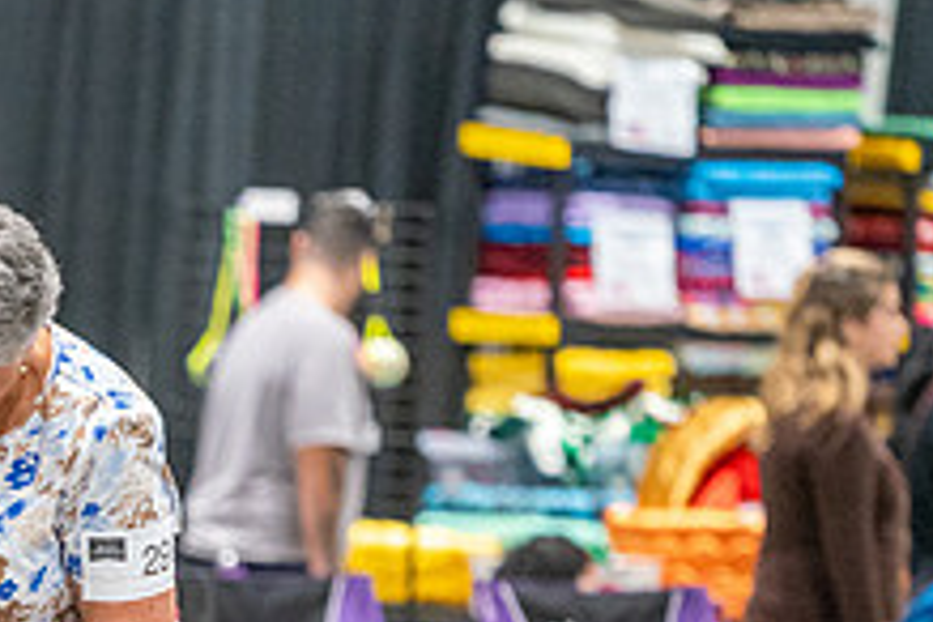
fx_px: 13709
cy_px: 807
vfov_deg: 2.6
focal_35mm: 529
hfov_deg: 3.9
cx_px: -102
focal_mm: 200
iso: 6400
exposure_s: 1/250
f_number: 2.8
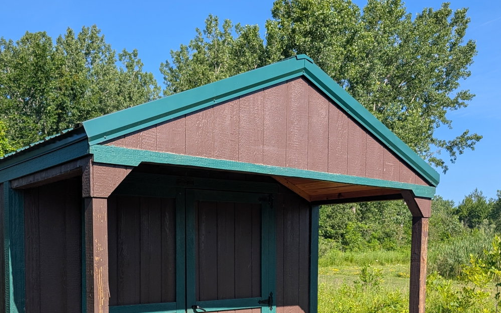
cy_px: 261
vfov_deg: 30.3
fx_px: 560
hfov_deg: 47.3
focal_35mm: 41
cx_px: 160
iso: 23
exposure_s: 1/786
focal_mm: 6.9
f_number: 1.68
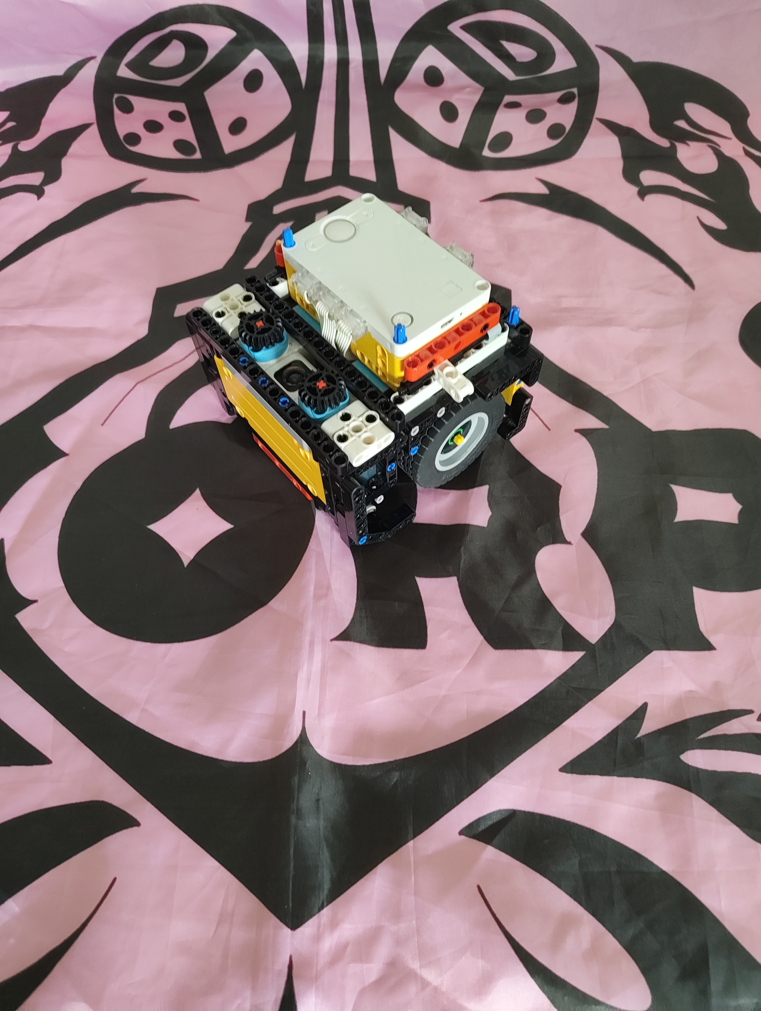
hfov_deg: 56.9
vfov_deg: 71.5
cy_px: 506
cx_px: 380
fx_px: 702
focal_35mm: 24
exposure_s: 1/33.3
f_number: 1.88
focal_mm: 5.56
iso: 736
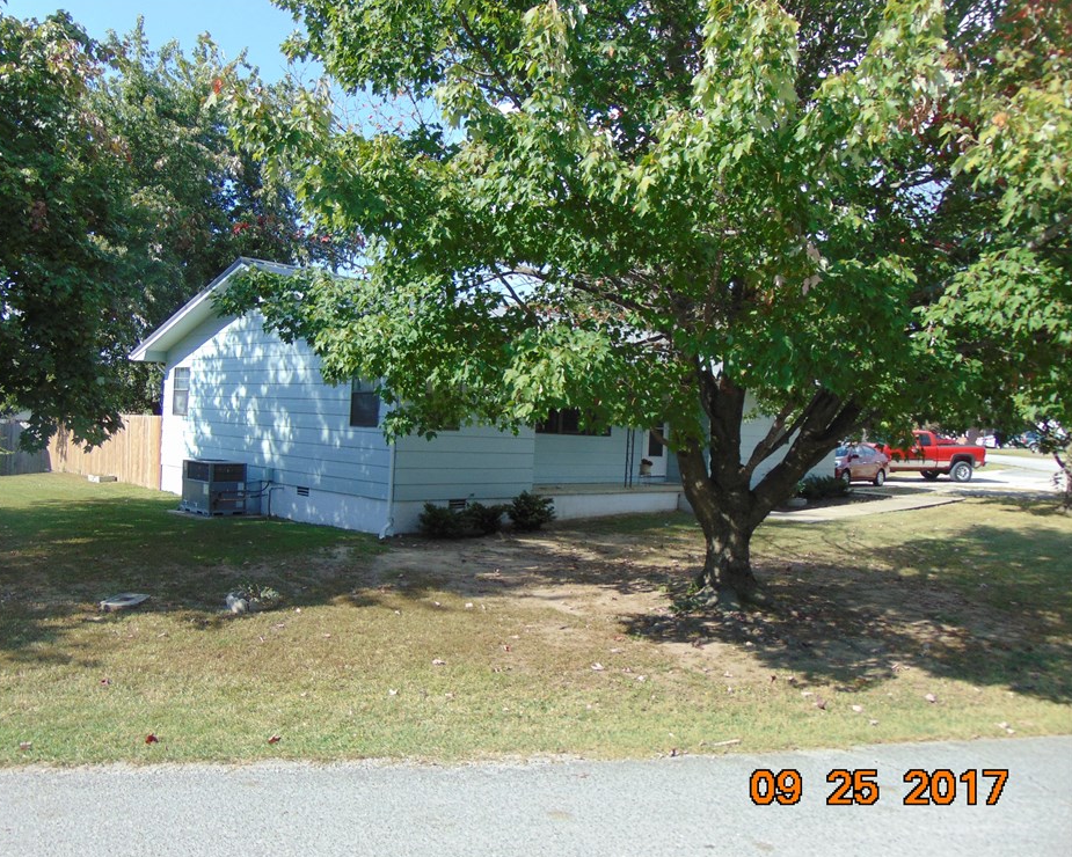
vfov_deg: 53.2
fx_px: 857
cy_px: 435
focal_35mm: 27
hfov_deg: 63.9
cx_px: 483
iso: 80
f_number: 3
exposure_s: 1/640
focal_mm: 4.5
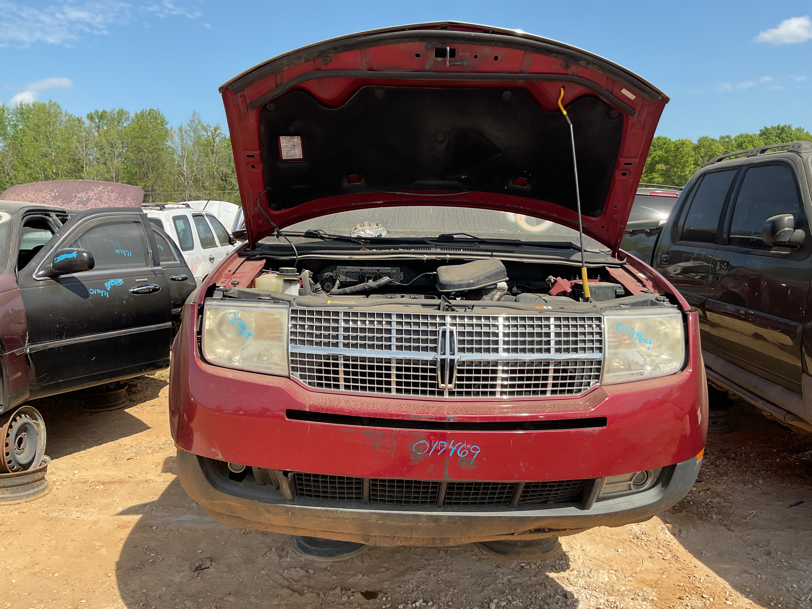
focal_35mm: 29
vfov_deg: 48.2
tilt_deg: -7.6
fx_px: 680
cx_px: 406
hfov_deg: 61.7
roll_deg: +0.7
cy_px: 304
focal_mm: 3
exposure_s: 1/1342
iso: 16
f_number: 1.8
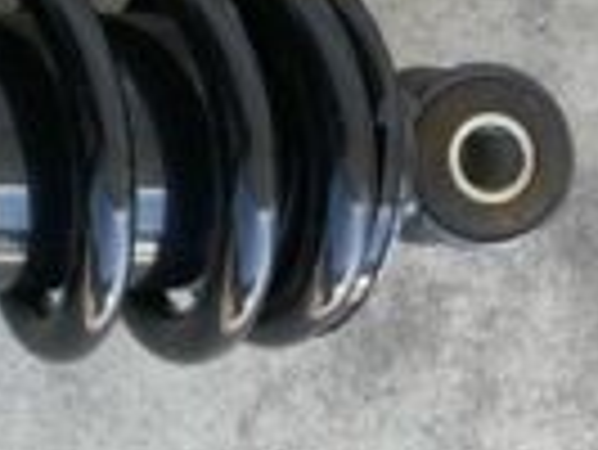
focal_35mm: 117
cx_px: -625
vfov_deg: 12.6
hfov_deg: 14.0
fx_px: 2023
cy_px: 54
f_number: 1.6
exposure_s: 1/395
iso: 32
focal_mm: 5.1
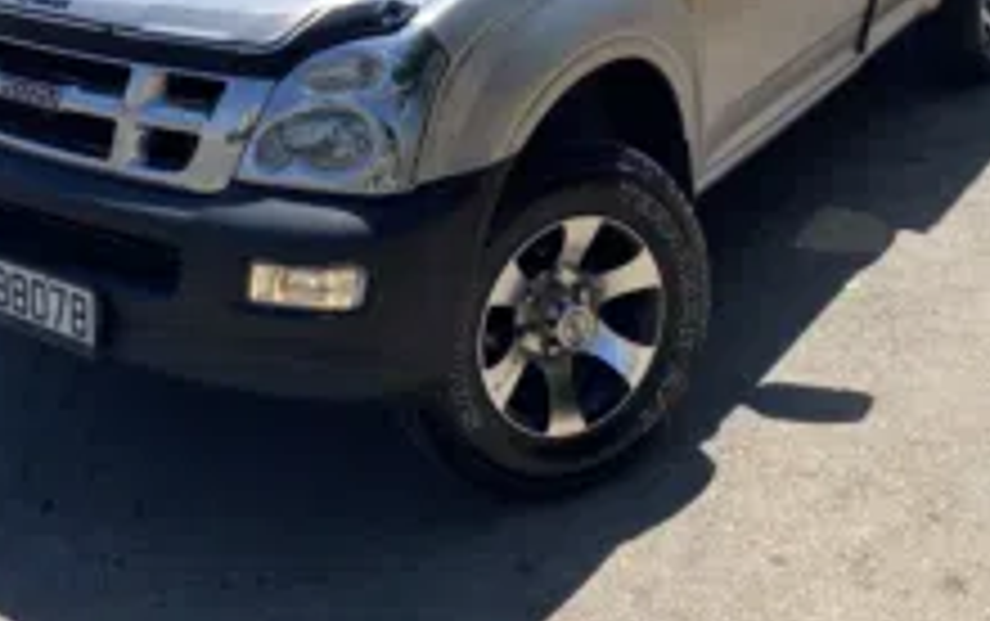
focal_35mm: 50
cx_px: 446
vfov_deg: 22.8
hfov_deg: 40.2
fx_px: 1350
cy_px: -202
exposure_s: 1/3401
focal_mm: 4.25
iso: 32
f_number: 1.8
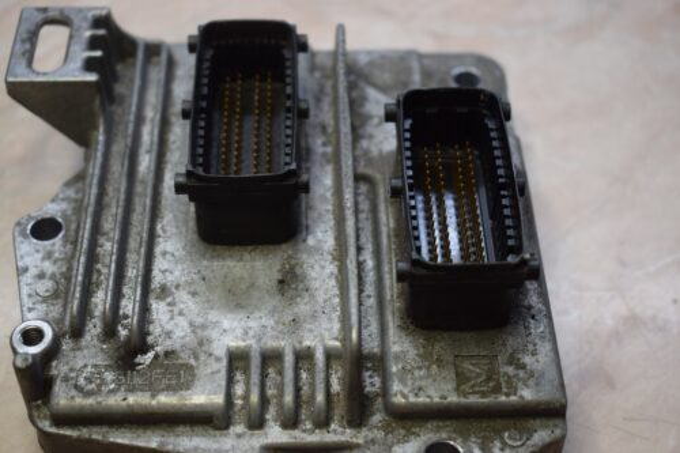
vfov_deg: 23.8
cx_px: 340
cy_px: 226
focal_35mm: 57
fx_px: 1076
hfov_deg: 35.1
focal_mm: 38
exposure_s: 1/60
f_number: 4.8
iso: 400
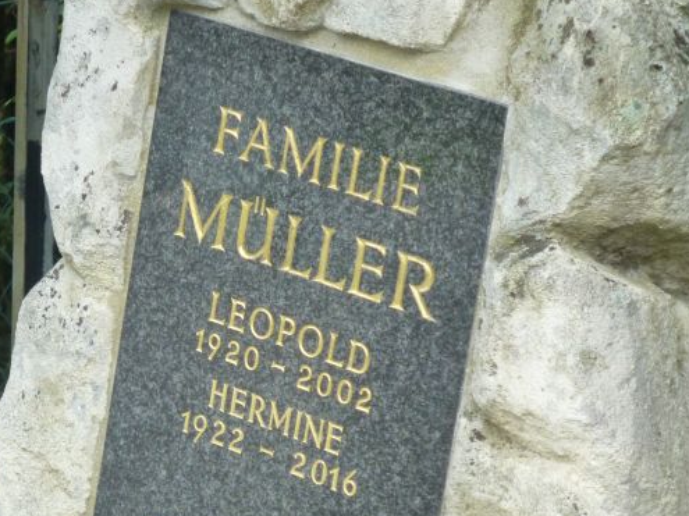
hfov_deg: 7.9
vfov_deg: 6.0
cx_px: 141
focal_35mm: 249
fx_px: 4955
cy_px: 367
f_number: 5.4
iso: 800
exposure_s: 1/320
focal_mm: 27.6
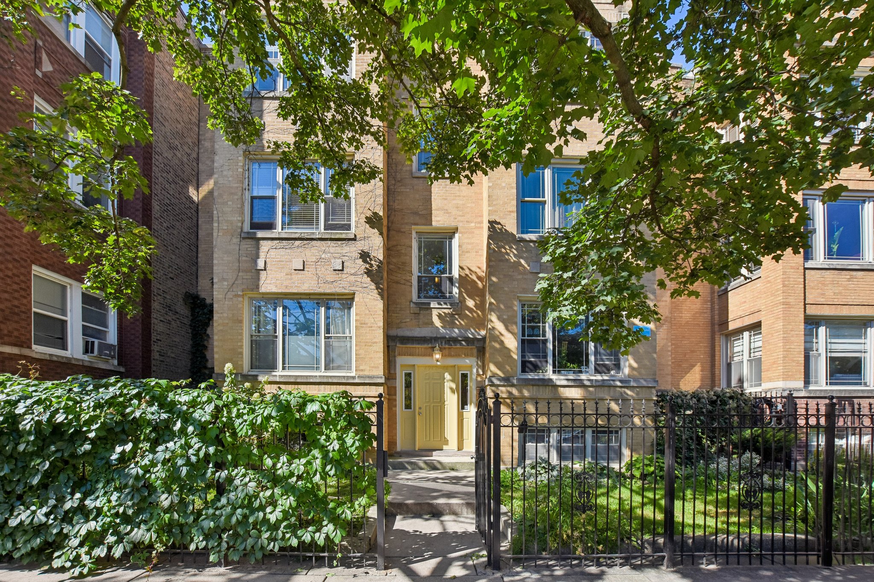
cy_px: 291
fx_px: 364
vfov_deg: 77.3
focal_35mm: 15
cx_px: 437
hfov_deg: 100.4
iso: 400
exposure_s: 1/640
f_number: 8
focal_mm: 10
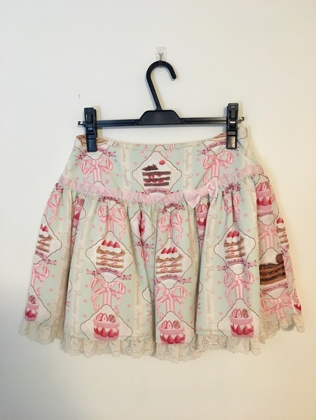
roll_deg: -0.6
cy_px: 210
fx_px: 353
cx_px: 158
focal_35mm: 29
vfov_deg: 61.7
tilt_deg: -7.4
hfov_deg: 48.2
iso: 200
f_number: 2.2
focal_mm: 4.15
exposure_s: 1/30
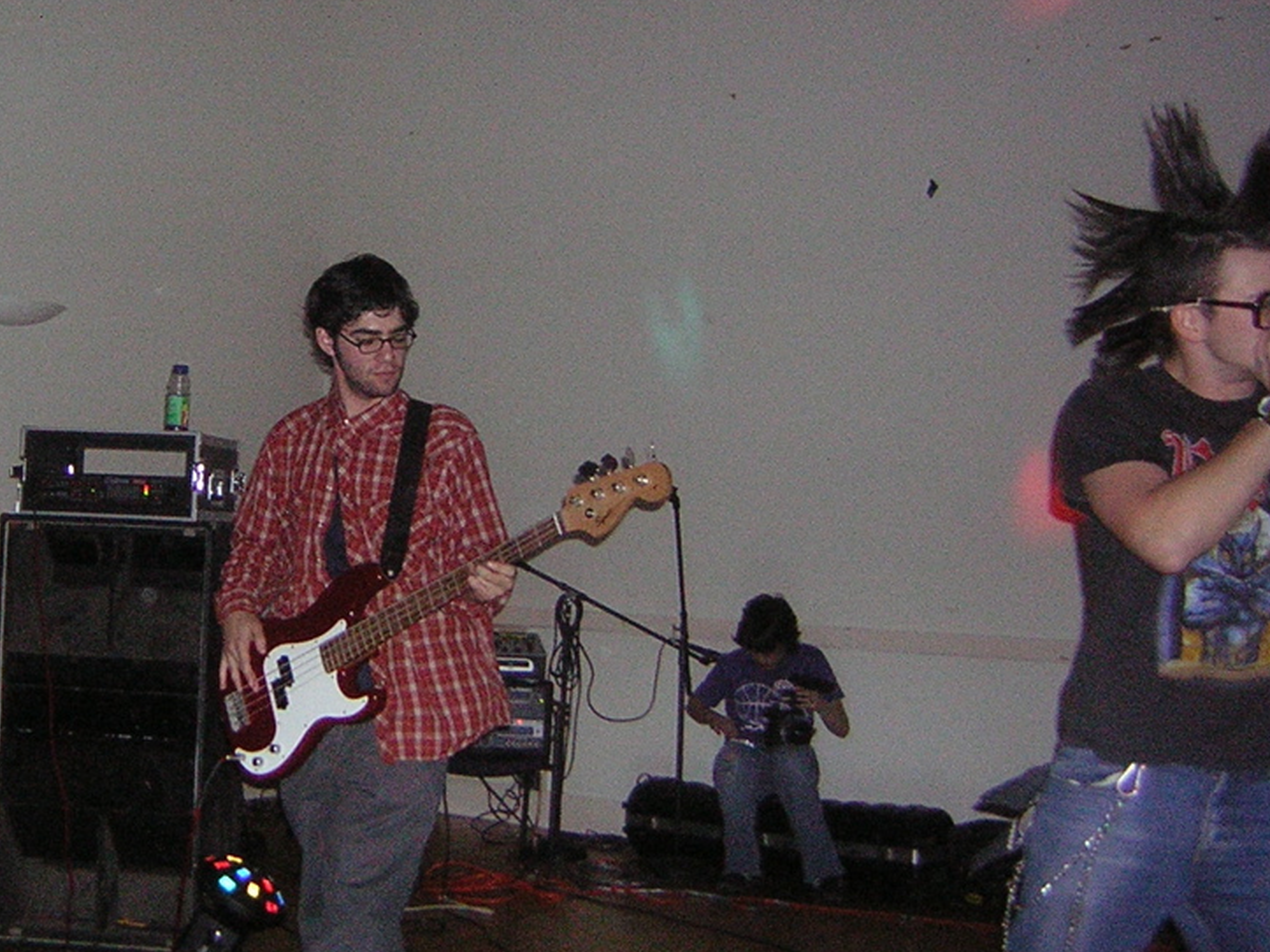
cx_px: 443
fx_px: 1871
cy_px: 390
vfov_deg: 28.5
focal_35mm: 51
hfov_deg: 37.2
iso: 200
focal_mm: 4.7
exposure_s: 1/60.1
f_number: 2.6
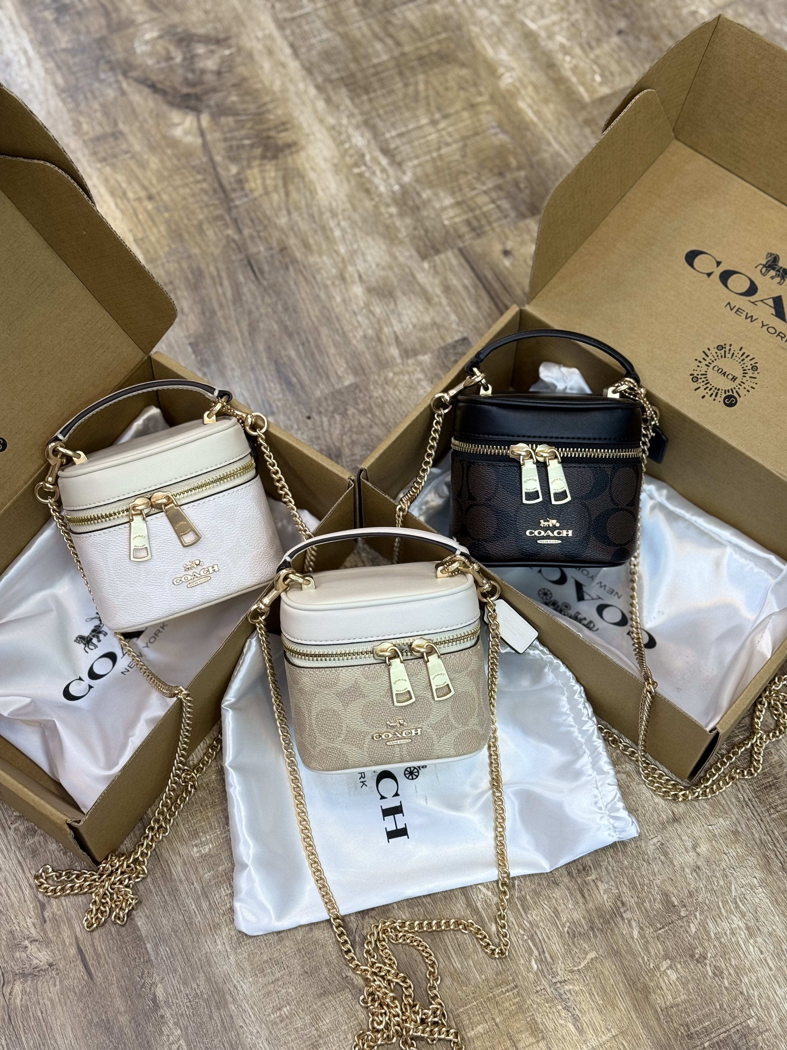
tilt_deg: -59.6
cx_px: 394
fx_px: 1455
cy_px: 525
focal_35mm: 48
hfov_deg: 30.3
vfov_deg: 39.7
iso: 50
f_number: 1.78
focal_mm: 6.76
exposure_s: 1/121
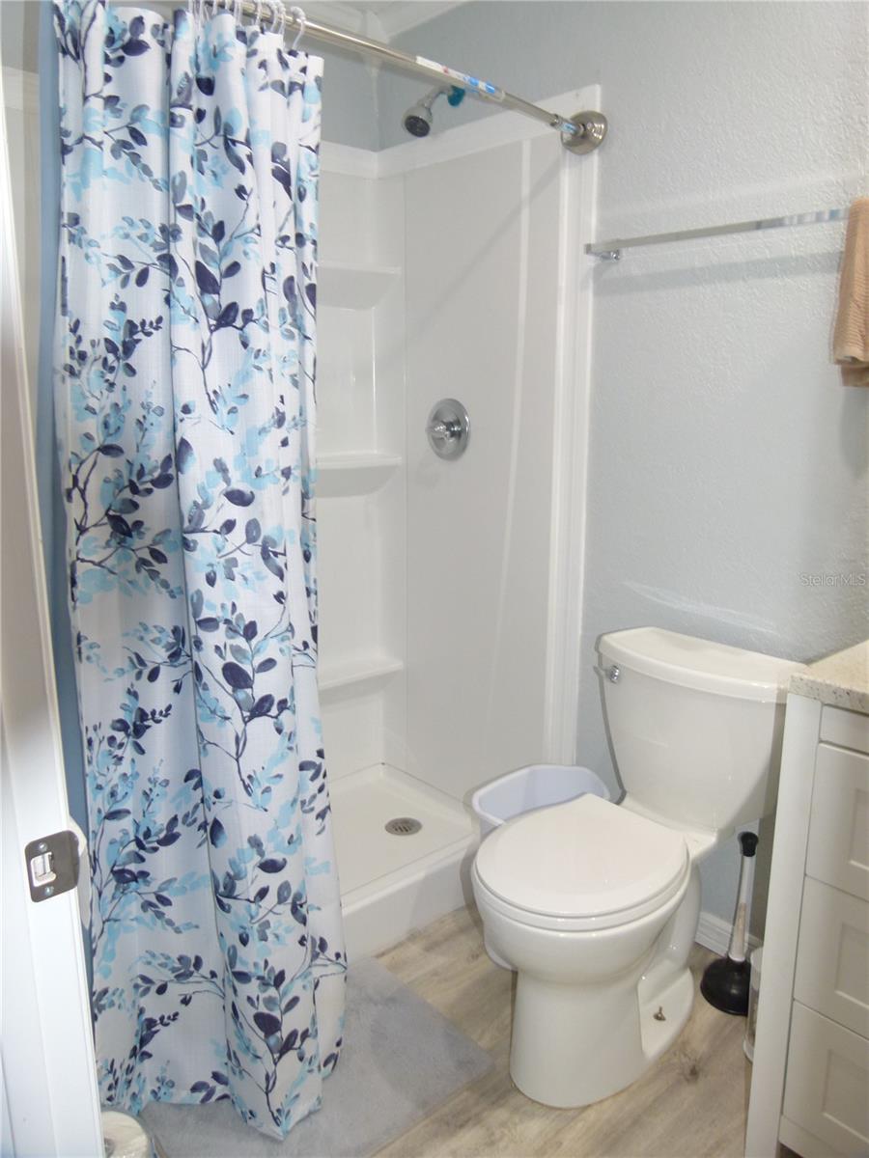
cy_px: 579
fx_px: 837
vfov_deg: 69.4
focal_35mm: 25
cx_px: 434
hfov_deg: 54.9
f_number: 2.8
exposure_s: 1/15
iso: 100
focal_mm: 4.5
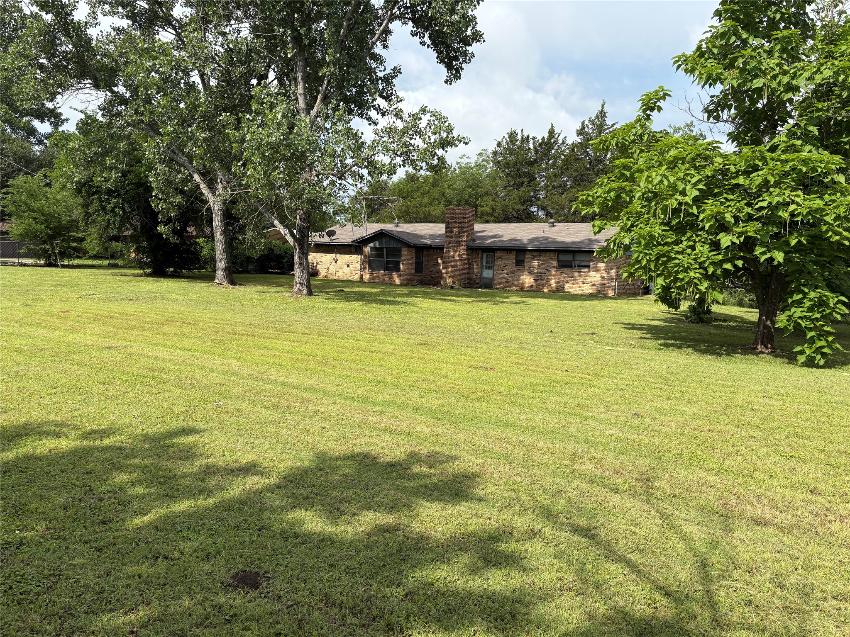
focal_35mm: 26
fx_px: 638
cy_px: 318
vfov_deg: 53.1
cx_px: 425
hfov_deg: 67.3
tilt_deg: -5.3
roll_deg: -2.0
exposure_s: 1/2985
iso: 50
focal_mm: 5.96
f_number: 1.6
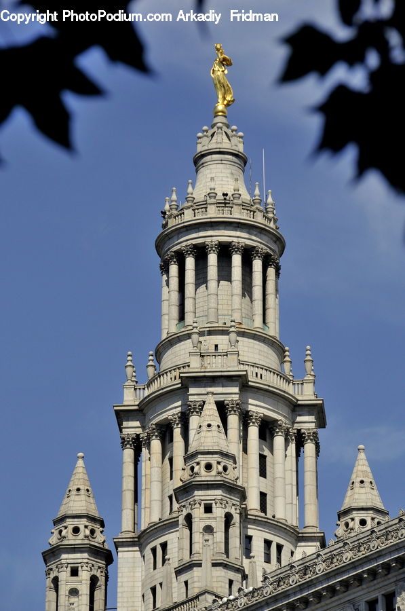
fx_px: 3810
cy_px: 306
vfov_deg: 9.2
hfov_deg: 6.1
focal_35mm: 225
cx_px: 202
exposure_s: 1/800
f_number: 8
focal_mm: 150
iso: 200
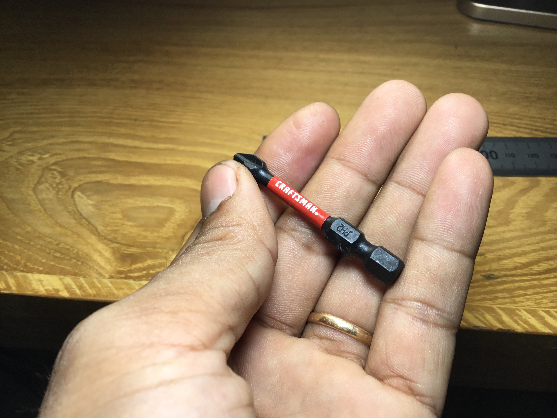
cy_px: 209
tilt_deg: -47.3
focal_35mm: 31
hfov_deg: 58.4
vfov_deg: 45.4
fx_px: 499
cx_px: 278
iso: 25
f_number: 2.4
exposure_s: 1/143
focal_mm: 3.3
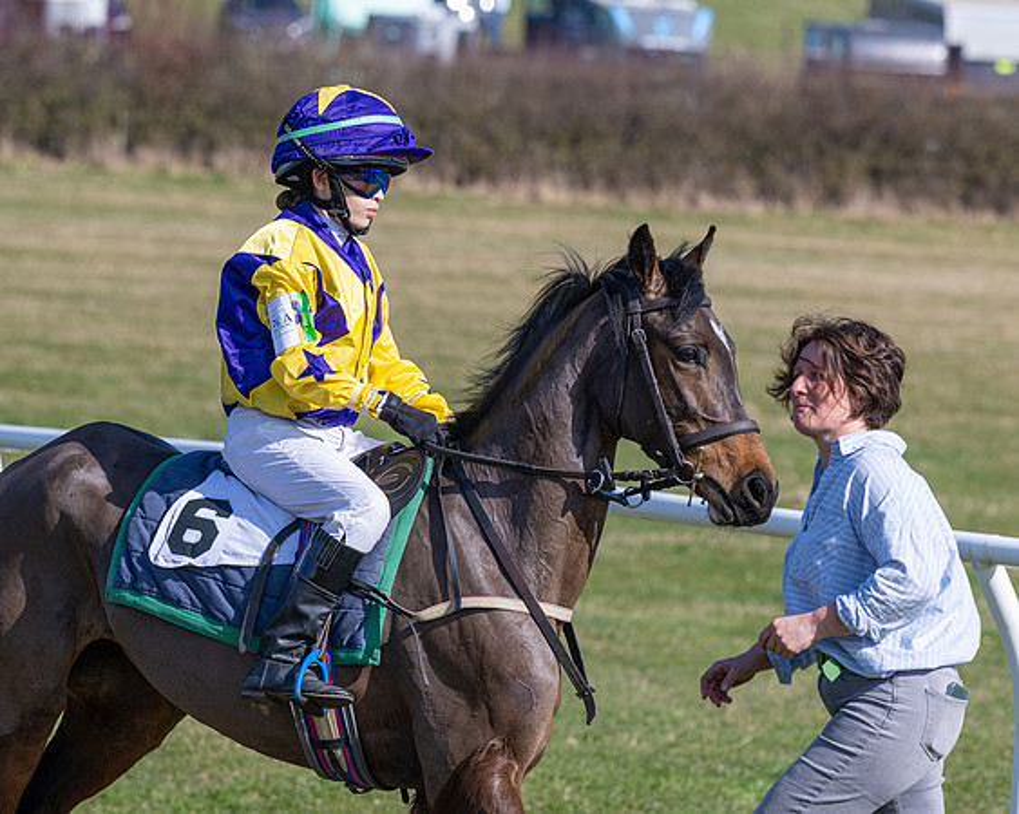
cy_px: 407
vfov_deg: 6.3
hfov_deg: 7.9
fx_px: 7374
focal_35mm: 245
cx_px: 597
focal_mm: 145
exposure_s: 1/1250
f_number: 5
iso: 200
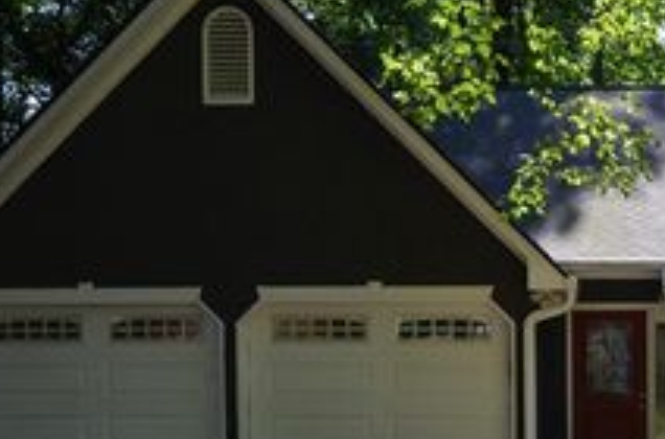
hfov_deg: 36.2
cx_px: 533
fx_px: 979
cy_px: 378
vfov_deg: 24.7
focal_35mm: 53
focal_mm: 15
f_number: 6.3
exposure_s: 1/160
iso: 200
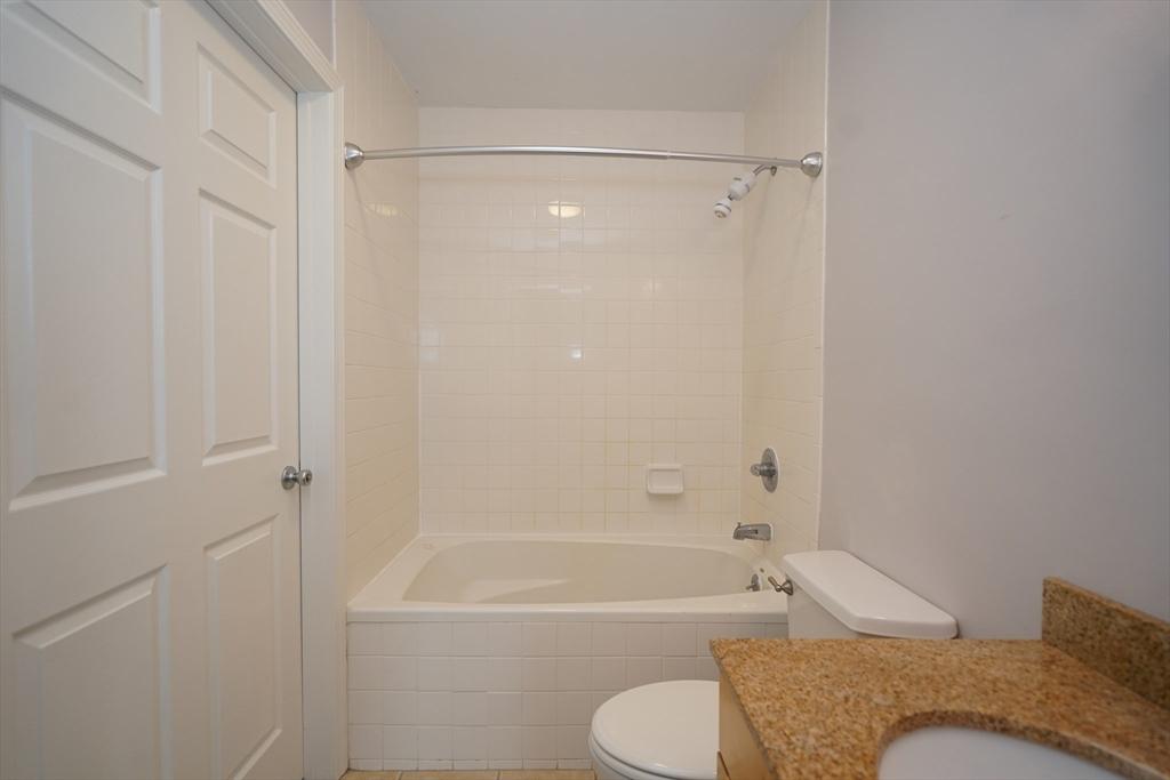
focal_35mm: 16
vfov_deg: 73.8
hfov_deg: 96.7
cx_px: 585
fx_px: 520
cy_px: 390
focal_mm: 16
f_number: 4
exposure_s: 1/160
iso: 640
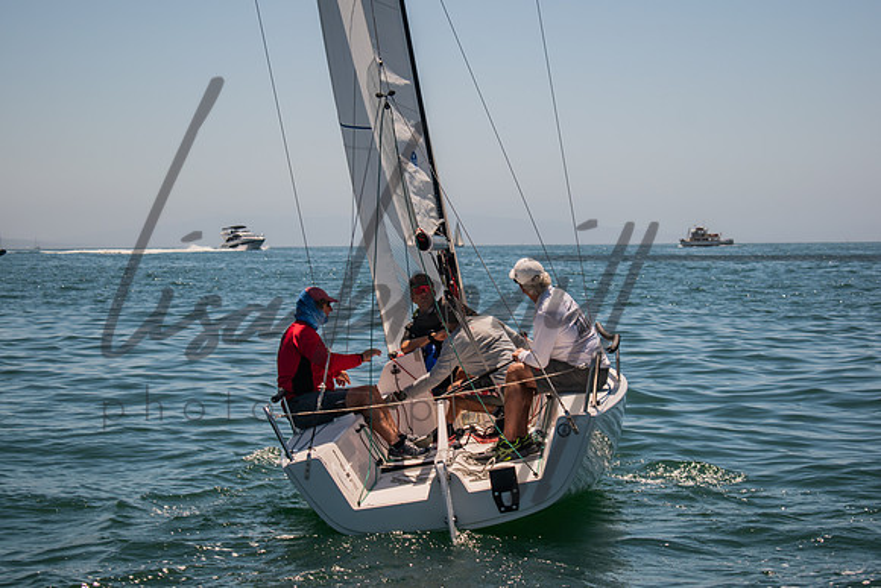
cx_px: 440
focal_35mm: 85
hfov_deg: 23.8
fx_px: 2090
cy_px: 294
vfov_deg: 16.0
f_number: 5.6
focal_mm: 55
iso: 100
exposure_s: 1/400
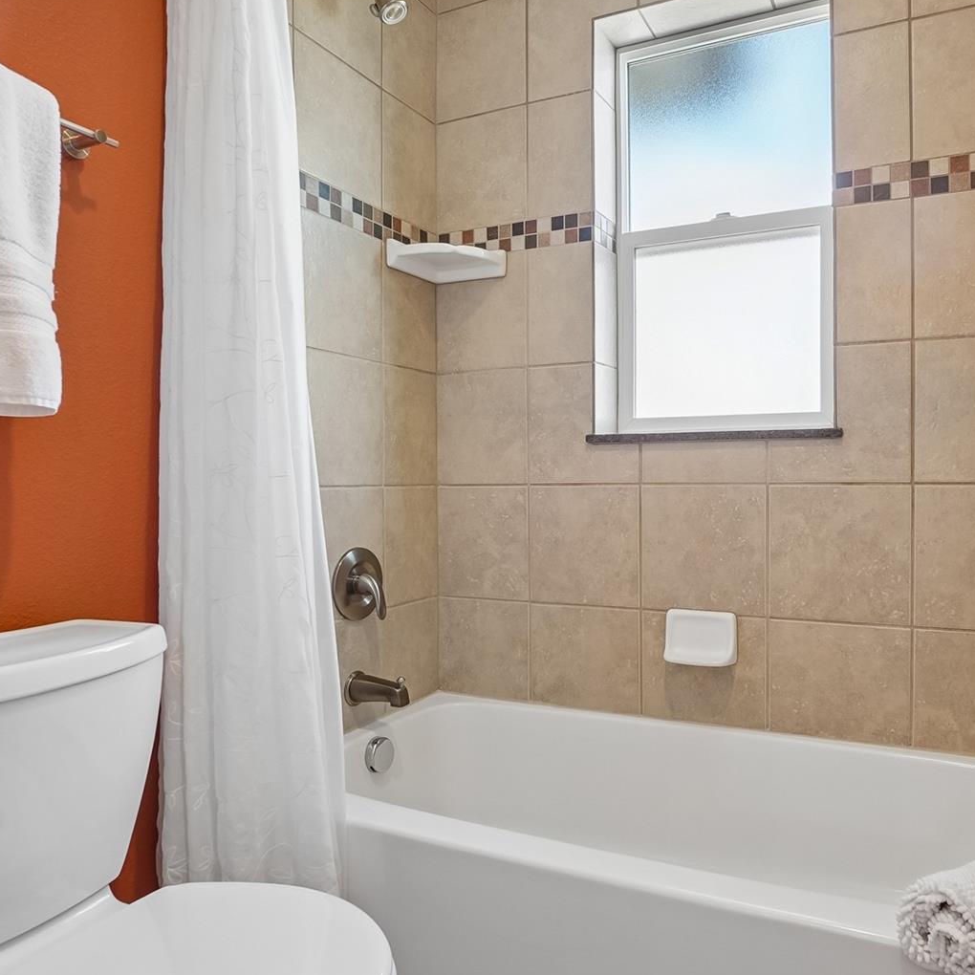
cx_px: 574
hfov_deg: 64.6
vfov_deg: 65.0
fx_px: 765
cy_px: 481
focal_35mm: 24
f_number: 8
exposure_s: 1/20
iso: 400
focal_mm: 12
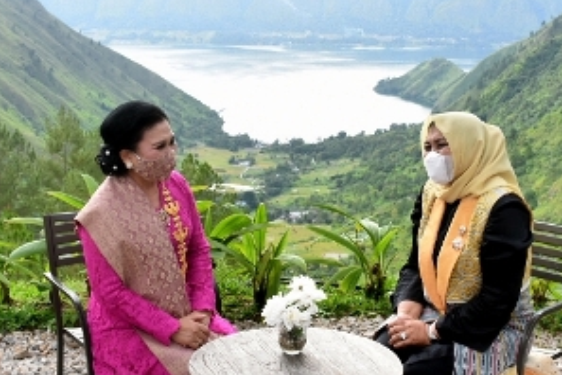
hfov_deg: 42.7
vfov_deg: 29.2
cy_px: 223
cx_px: 307
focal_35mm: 46
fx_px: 718
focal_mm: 22
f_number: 6.3
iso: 400
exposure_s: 1/100
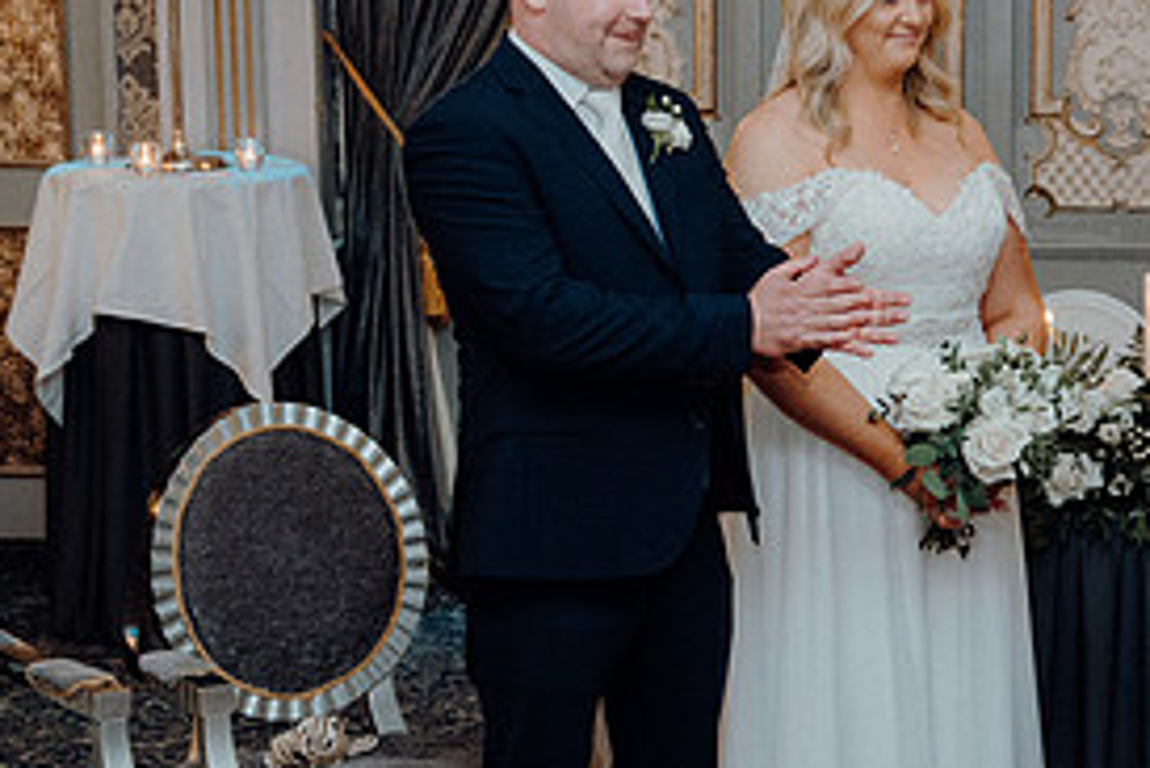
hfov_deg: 22.3
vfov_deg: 15.4
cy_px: 434
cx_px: 1058
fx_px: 2844
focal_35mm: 89
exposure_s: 1/160
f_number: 3.5
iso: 2500
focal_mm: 42
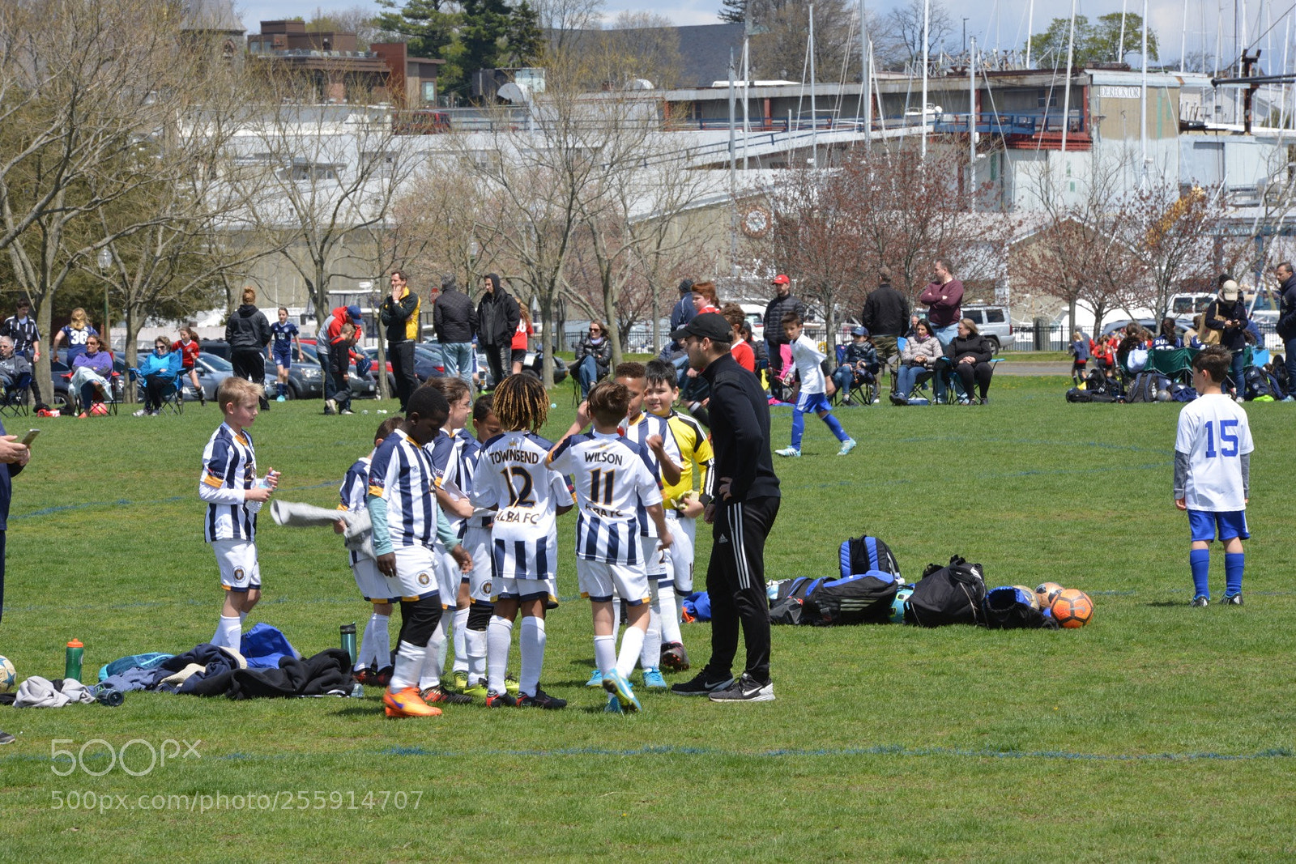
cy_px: 432
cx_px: 648
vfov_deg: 6.9
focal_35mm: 200
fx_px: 7200
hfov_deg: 10.3
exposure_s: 1/80
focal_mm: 200
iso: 280
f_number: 22
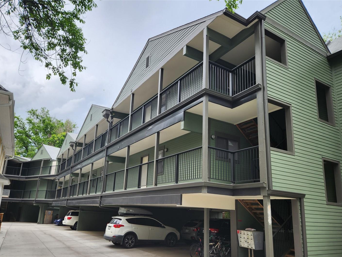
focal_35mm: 26
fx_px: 257
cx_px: 171
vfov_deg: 52.9
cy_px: 145
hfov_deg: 67.3
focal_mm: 5.4
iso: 20
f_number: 1.8
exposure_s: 1/223
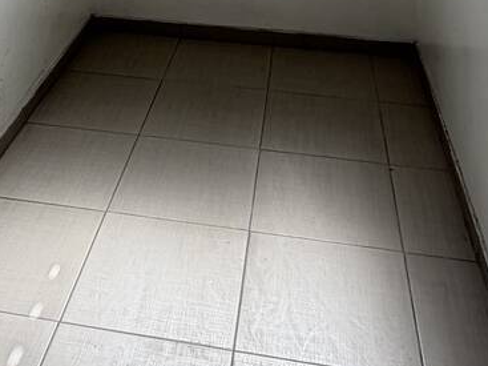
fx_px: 775
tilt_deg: -3.6
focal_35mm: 55
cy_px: -216
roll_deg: -1.3
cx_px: 166
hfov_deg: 34.6
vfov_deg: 21.3
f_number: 2.2
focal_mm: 2.22
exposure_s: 1/276
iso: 50
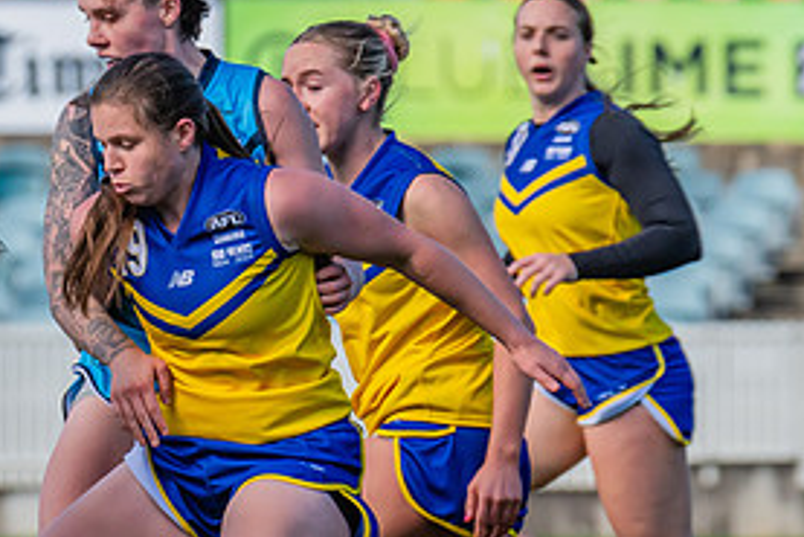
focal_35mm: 923
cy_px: 576
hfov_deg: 2.2
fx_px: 20624
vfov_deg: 1.5
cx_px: -321
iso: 800
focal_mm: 310
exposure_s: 1/1250
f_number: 7.1
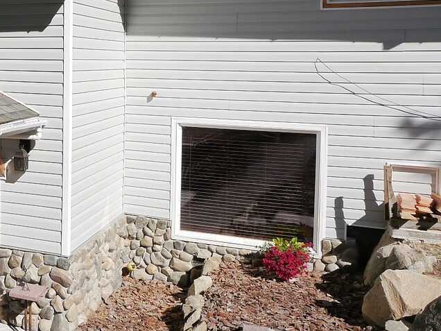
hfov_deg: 40.2
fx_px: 561
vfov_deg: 32.4
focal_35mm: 44
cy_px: 90
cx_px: 55
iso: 160
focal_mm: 7
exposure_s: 1/500
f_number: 8
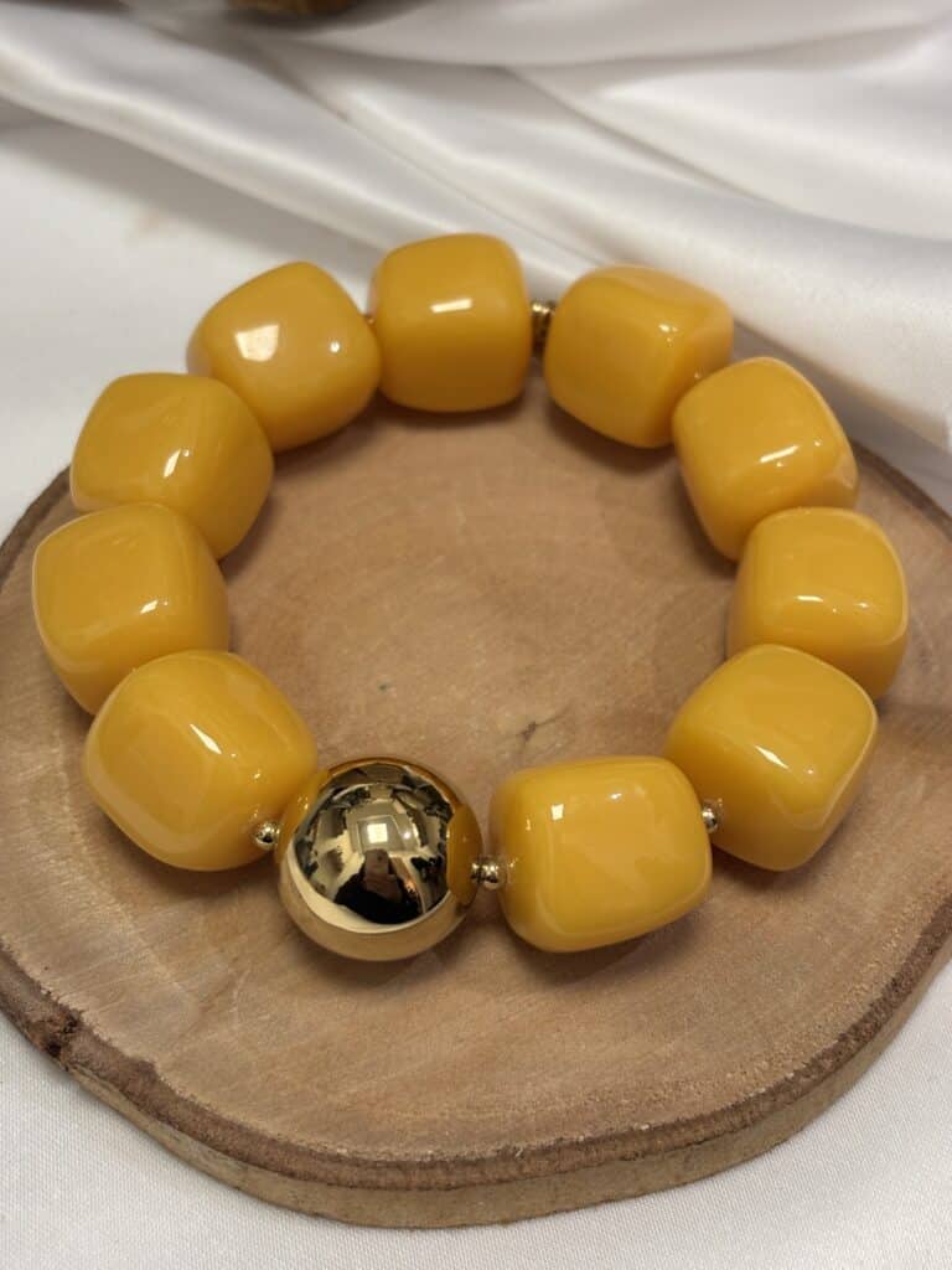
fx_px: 1907
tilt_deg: -53.7
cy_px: 635
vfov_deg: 36.8
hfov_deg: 28.0
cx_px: 476
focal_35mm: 52
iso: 50
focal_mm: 5.96
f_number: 1.6
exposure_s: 1/50
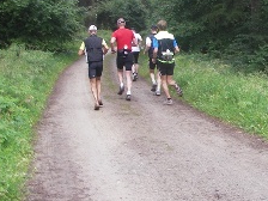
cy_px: 68
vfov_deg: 21.5
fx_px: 526
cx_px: 221
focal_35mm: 68
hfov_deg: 27.9
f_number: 3.3
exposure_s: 1/40
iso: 50
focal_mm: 6.3
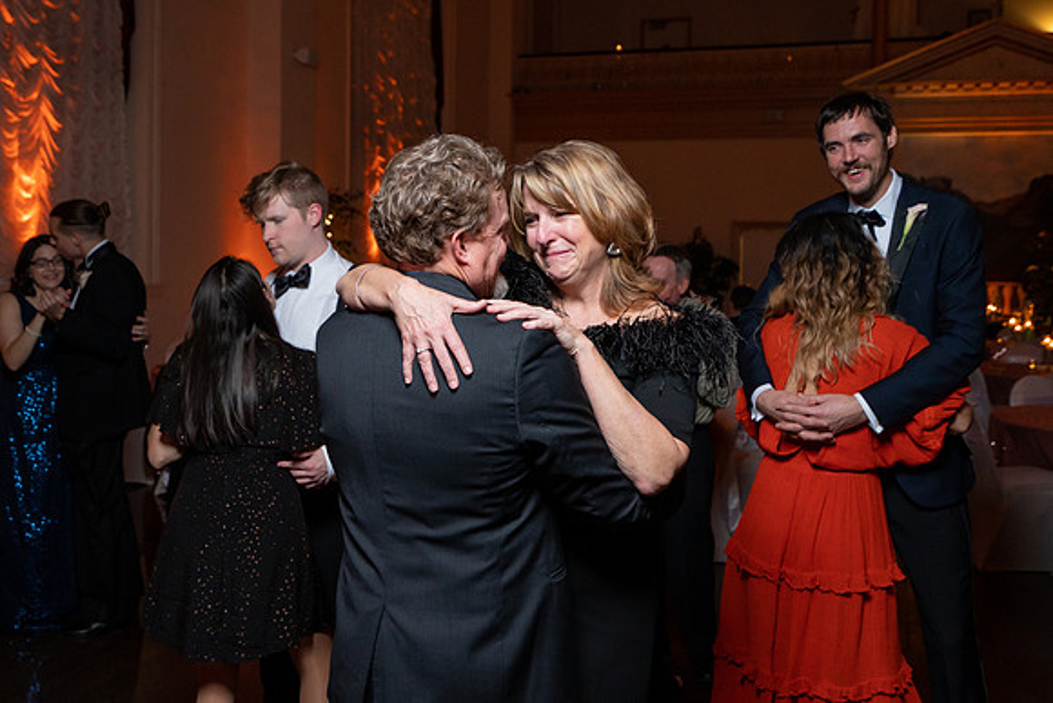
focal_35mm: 40
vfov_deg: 33.3
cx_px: 460
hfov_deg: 48.2
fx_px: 1174
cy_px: 303
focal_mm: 35
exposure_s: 1/200
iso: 2000
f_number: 4
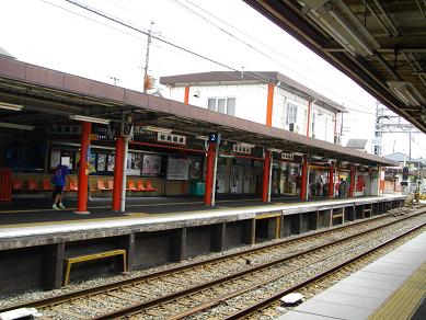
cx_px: 213
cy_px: 160
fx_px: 492
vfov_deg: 36.0
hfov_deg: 46.8
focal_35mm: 40
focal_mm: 7.1
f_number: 3.2
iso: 100
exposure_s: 1/320
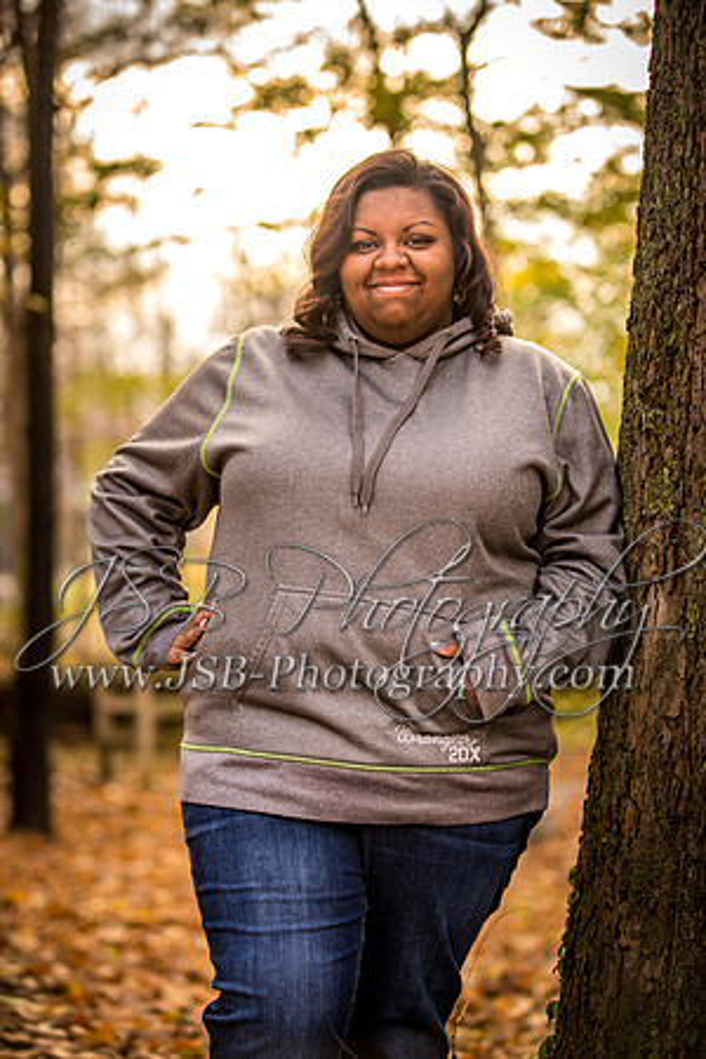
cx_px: 353
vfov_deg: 24.8
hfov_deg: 16.7
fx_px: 2412
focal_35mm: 82
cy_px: 530
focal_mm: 82
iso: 200
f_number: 3.2
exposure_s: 1/250
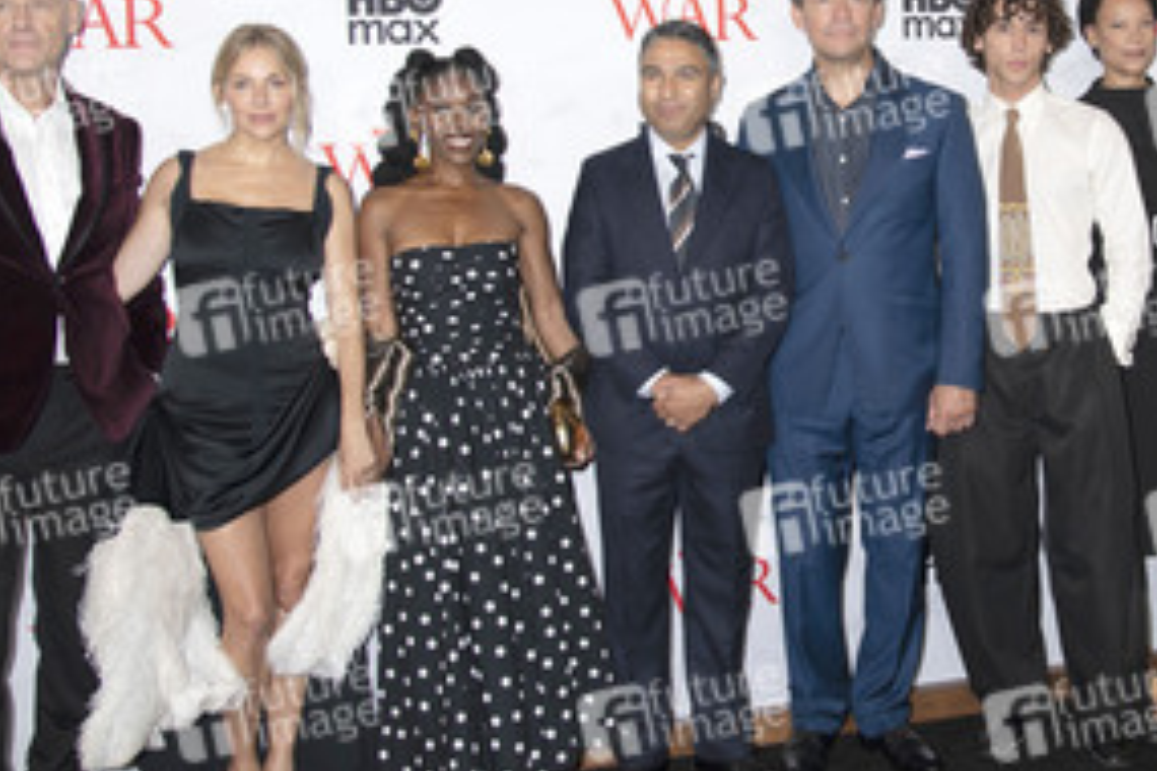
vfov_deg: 35.0
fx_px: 1221
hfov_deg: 50.1
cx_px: 737
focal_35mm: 38
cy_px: 410
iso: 640
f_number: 4.5
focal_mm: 24
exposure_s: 1/200
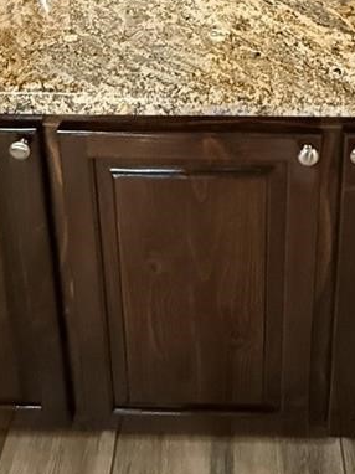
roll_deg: -0.9
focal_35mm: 44
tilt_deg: -16.2
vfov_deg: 33.1
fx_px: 602
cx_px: 233
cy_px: -125
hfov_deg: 32.6
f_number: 2.2
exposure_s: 1/40
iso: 1250
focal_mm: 2.22
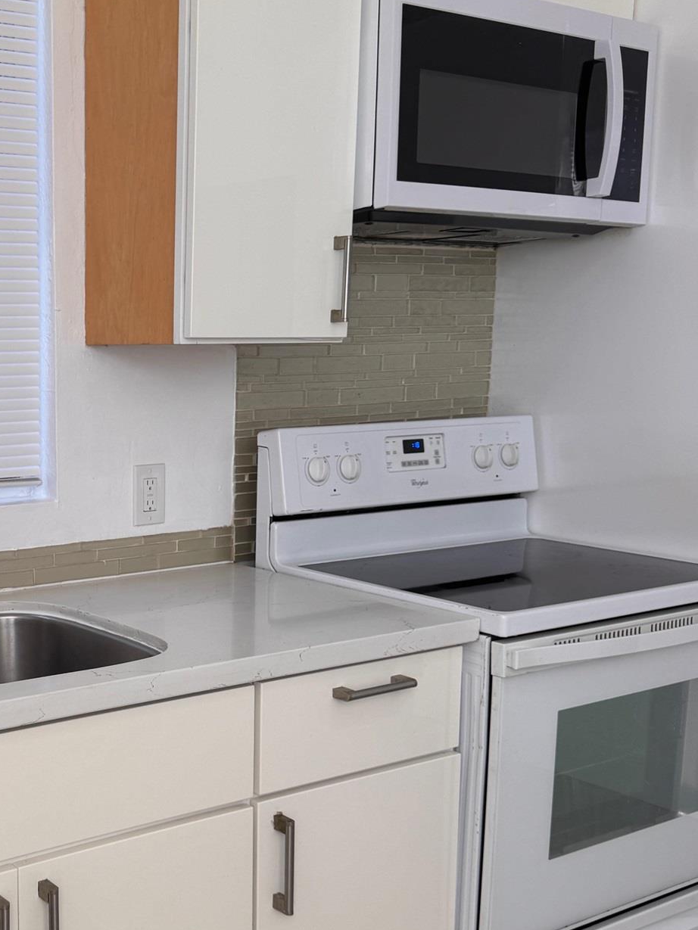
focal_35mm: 45
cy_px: 550
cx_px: 56
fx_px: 1210
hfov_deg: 30.6
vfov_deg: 41.9
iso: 80
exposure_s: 1/320
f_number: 1.78
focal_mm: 6.76
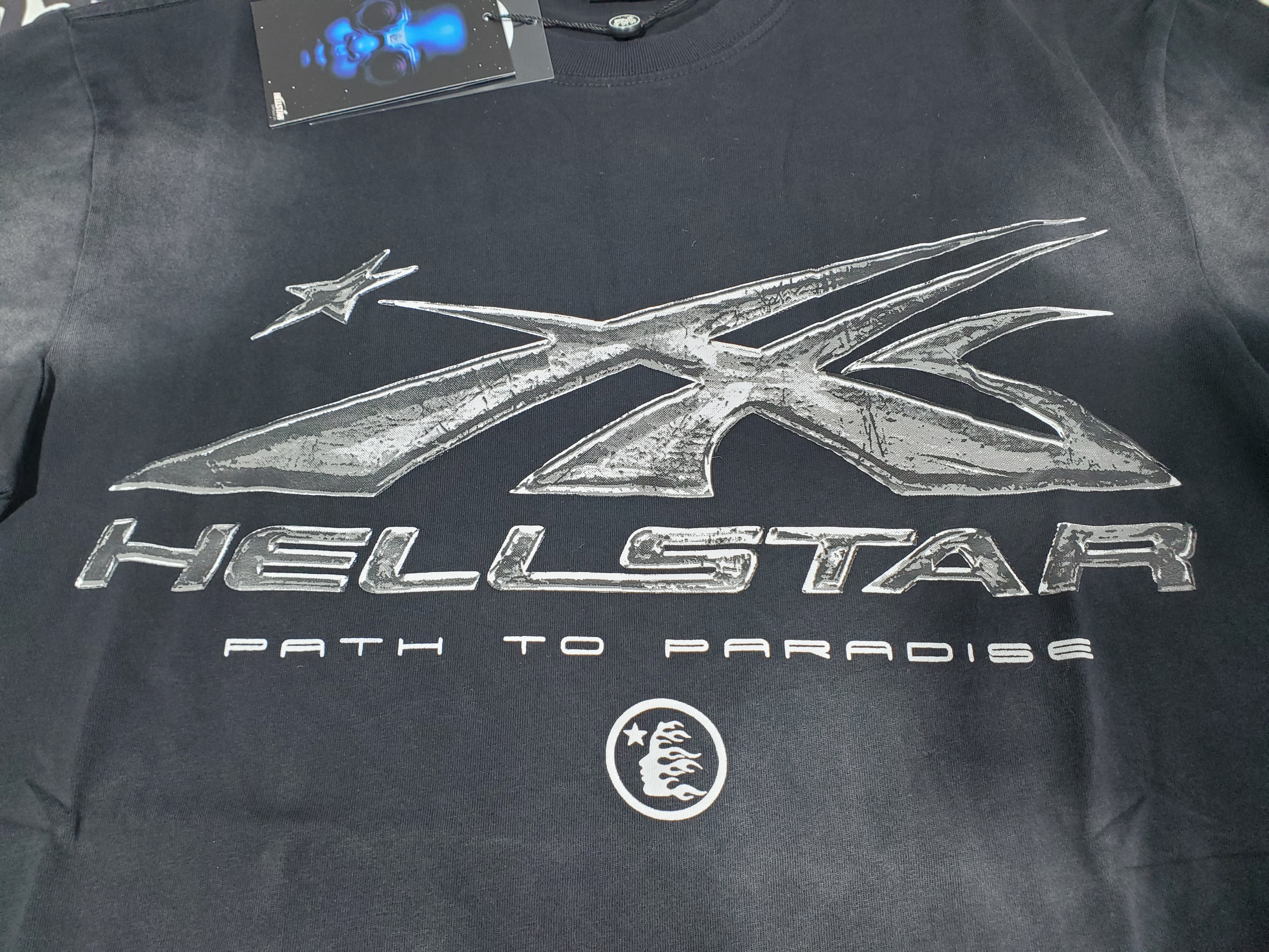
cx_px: 634
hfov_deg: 67.3
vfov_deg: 53.1
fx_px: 953
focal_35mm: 26
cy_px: 476
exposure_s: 1/100
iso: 125
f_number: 2.4
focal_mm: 4.3
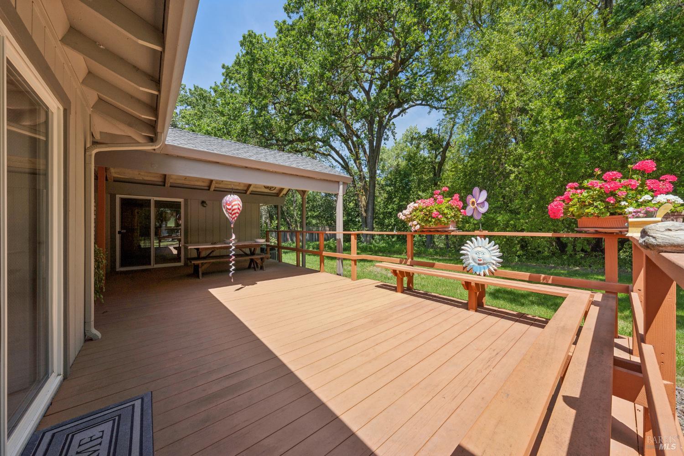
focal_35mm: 12
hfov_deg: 112.6
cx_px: 342
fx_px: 228
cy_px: 228
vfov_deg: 90.0
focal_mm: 12
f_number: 11
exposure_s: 1/200
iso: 200
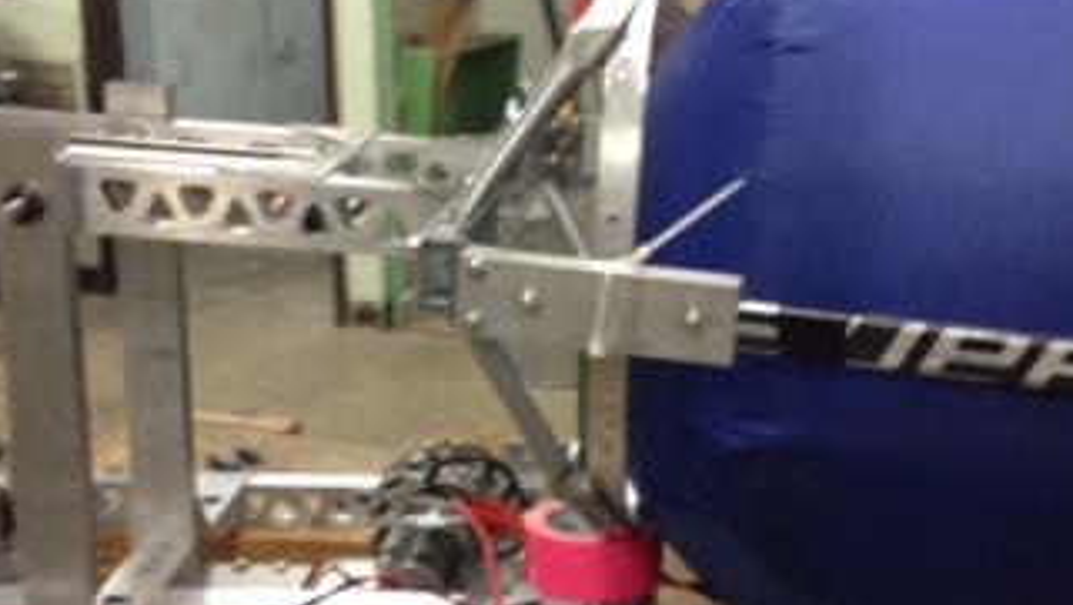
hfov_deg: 27.9
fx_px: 2164
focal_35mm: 76
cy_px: 408
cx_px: 525
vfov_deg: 15.9
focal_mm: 4.28
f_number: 2.4
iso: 125
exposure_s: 1/20
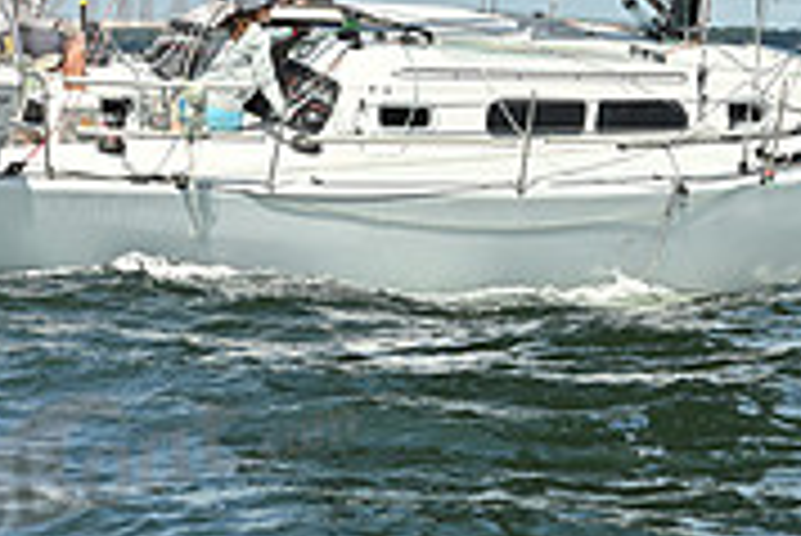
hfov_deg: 9.0
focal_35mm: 228
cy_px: -268
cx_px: 594
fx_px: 5077
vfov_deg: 6.0
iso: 250
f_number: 7.1
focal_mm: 70
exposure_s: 1/1250
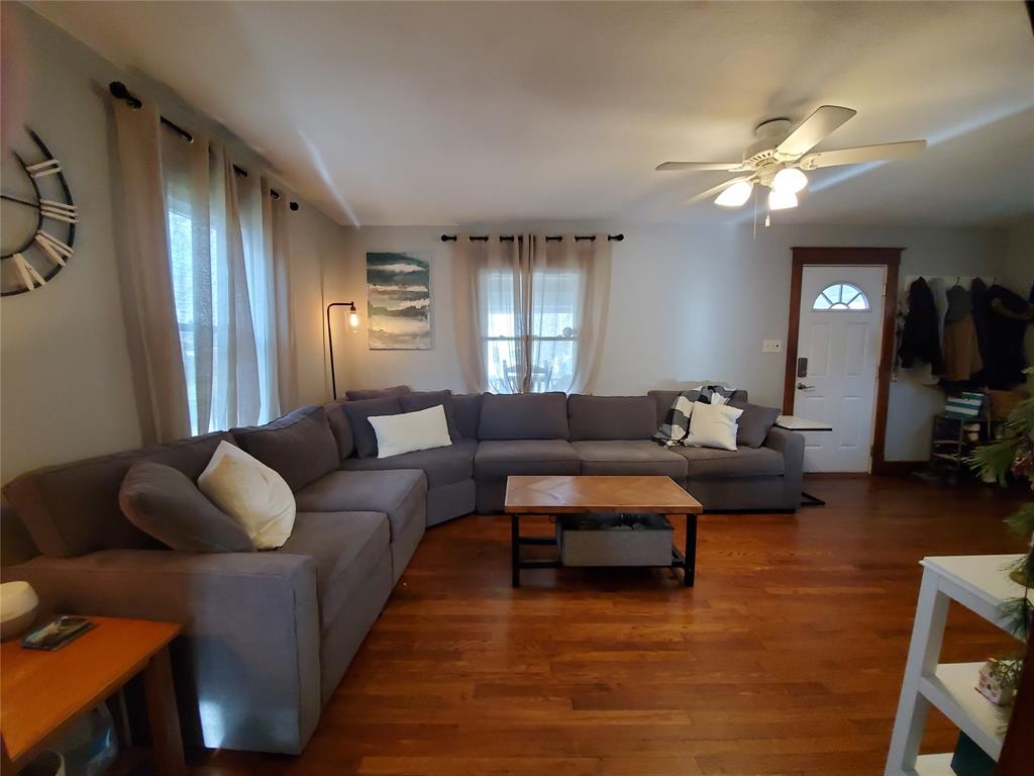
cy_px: 388
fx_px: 388
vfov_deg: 89.9
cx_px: 517
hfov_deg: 106.2
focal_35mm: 13
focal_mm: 1.8
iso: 500
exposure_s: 1/59
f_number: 2.2
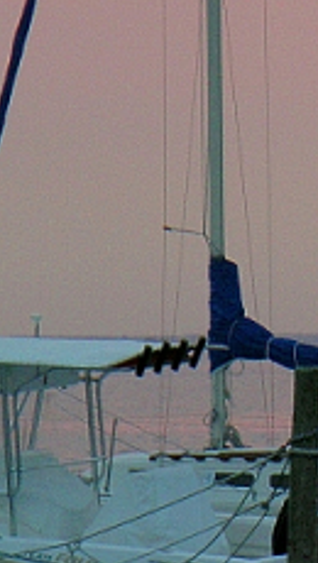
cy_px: 379
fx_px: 5242
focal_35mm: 351
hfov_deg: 3.4
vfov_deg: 6.1
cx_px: 724
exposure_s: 1/27.5
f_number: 6.5
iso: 91
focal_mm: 24
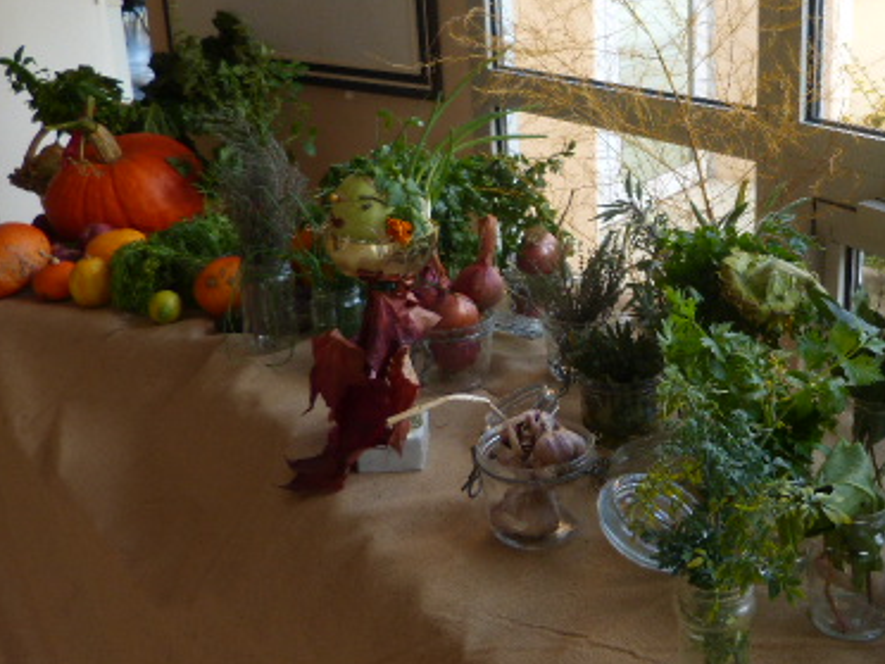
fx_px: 1099
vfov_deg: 33.4
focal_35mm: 43
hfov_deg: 42.8
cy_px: 236
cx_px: 640
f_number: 2.8
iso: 100
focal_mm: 4.5
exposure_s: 1/80
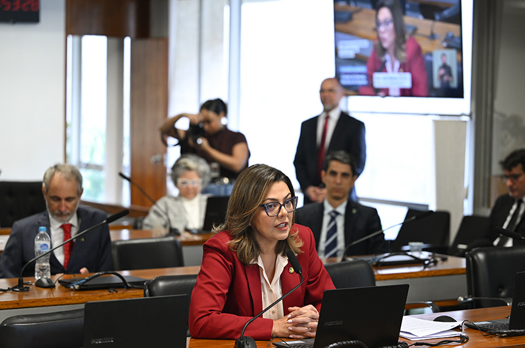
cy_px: 174
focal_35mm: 90
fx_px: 1310
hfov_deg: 22.7
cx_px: 262
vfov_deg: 15.1
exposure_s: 1/160
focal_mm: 90
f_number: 2.8
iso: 1600
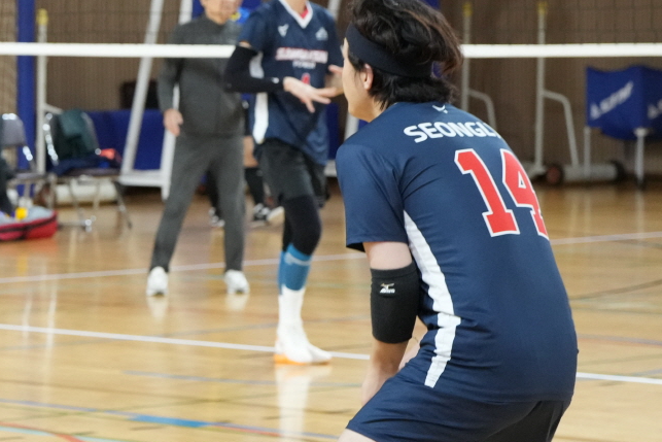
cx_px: -254
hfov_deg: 10.2
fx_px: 3605
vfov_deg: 7.0
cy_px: 260
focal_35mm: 196
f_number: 4.5
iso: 4000
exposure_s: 1/250
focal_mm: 70
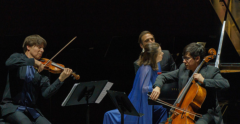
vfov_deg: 2.6
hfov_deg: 5.1
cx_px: 118
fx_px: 2701
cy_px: 81
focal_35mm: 433
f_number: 10
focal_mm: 400
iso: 4000
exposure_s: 1/250
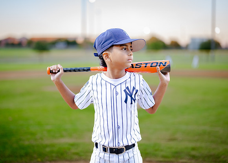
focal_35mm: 60
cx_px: 113
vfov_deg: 23.7
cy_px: 77
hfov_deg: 32.7
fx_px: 389
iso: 320
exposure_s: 1/640
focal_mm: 50
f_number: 1.2
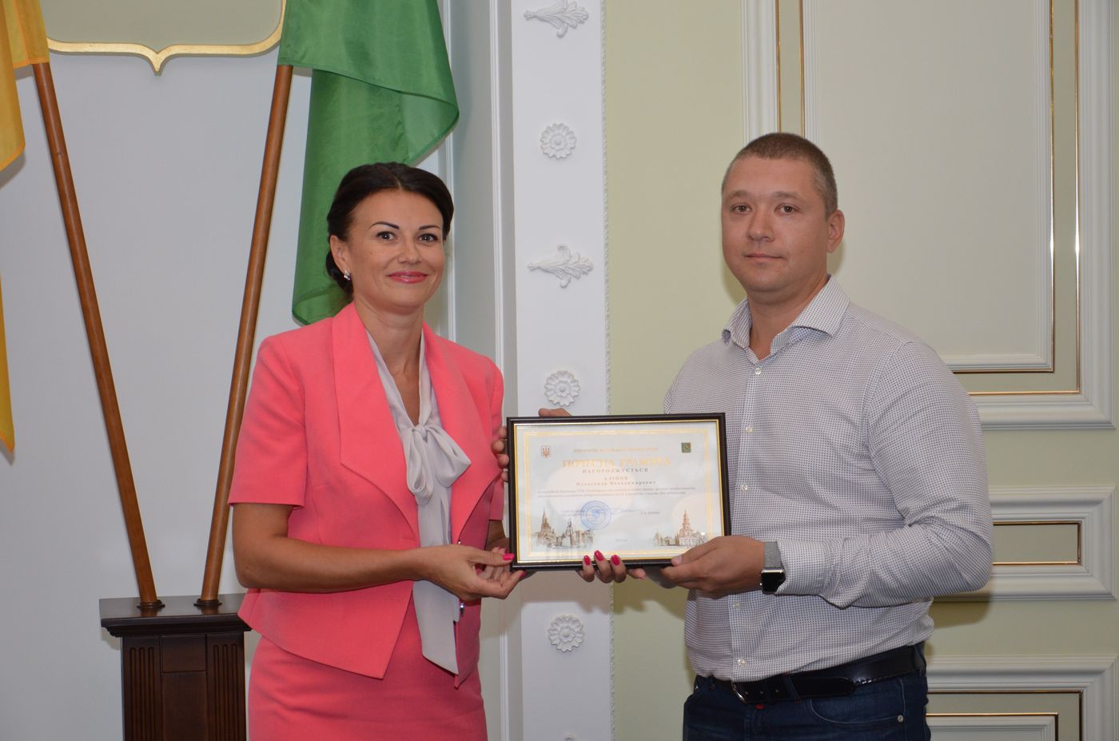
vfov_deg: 18.1
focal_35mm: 75
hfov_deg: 27.0
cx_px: 560
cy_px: 370
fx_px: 2326
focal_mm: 50
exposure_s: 1/200
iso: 800
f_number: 5
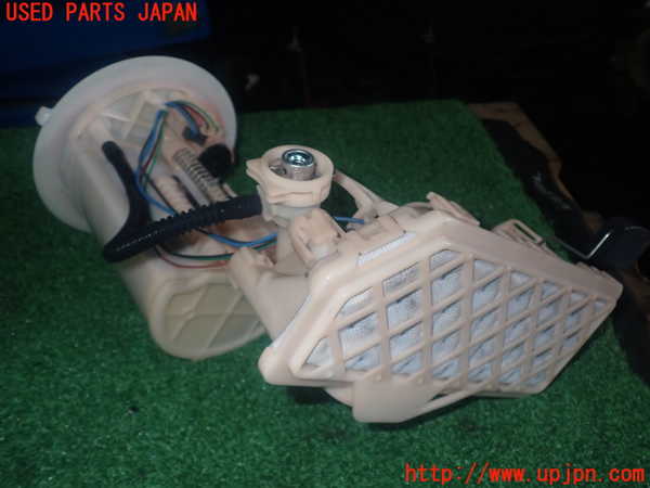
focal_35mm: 32
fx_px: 601
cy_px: 244
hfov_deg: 56.8
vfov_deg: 44.2
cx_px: 325
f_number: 7.1
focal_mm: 5.79
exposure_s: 1/30
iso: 250
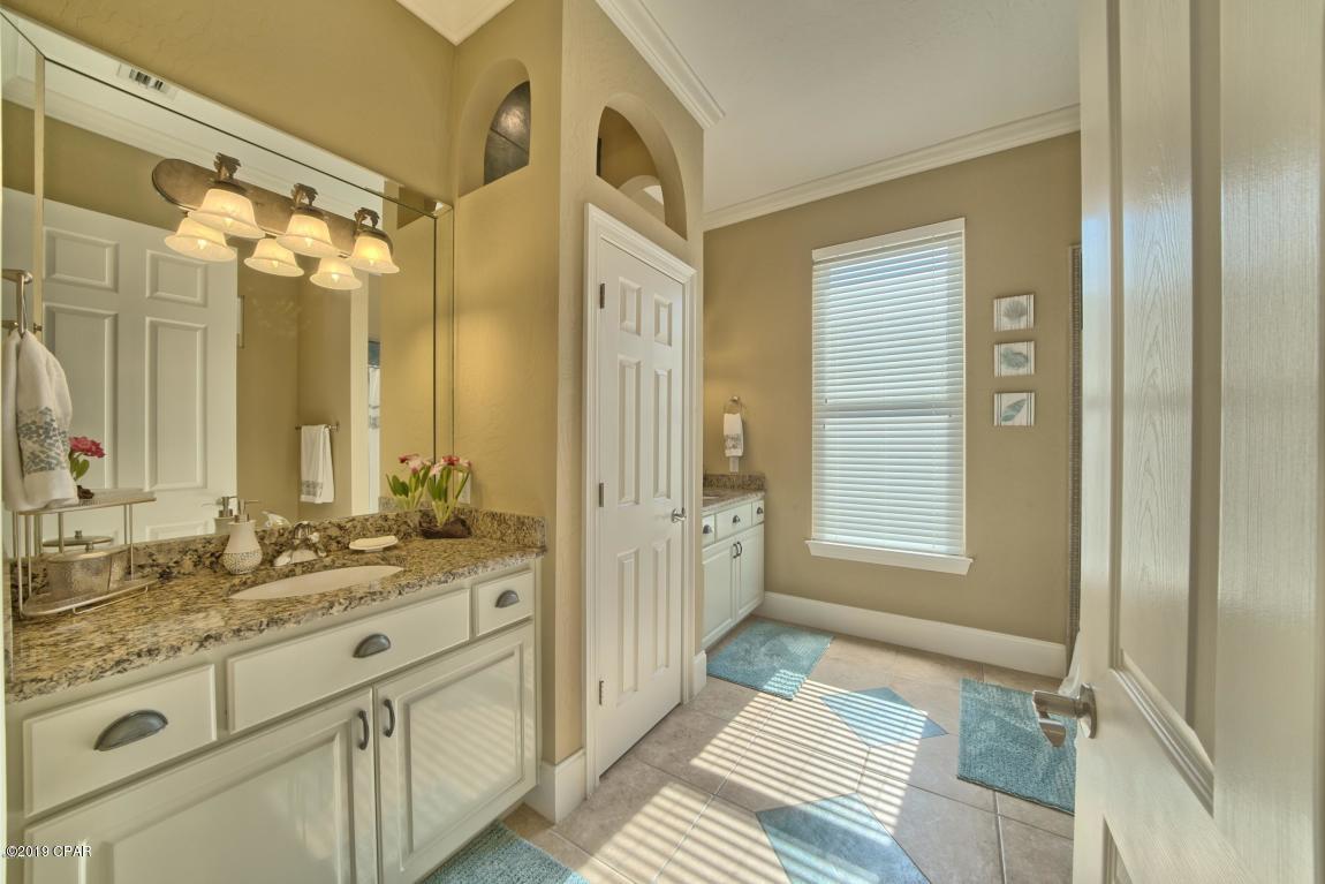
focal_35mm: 12
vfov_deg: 90.0
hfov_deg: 112.6
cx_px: 662
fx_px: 442
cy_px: 442
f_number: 13
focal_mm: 12
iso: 200
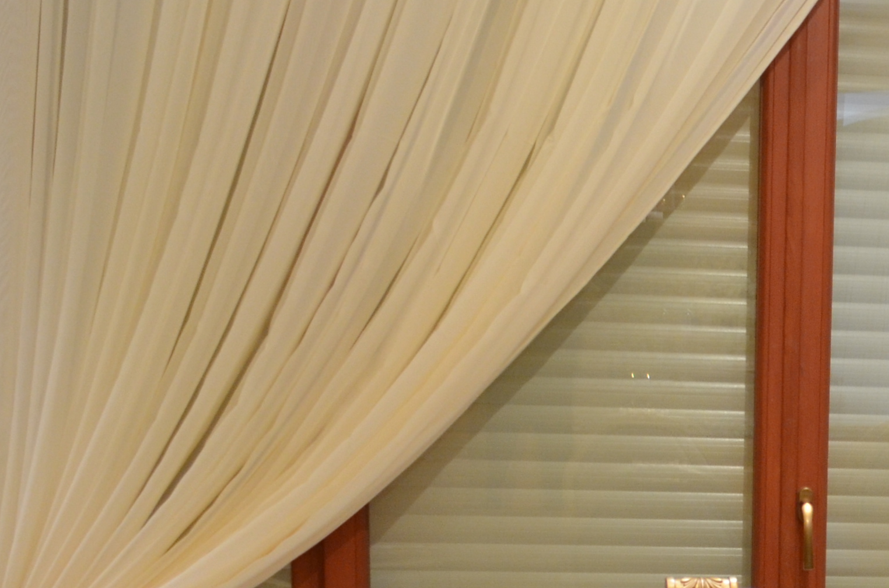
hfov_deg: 19.6
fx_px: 2390
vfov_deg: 13.6
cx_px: 1118
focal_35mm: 97
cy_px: 733
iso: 640
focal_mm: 20
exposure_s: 1/15
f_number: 4.5
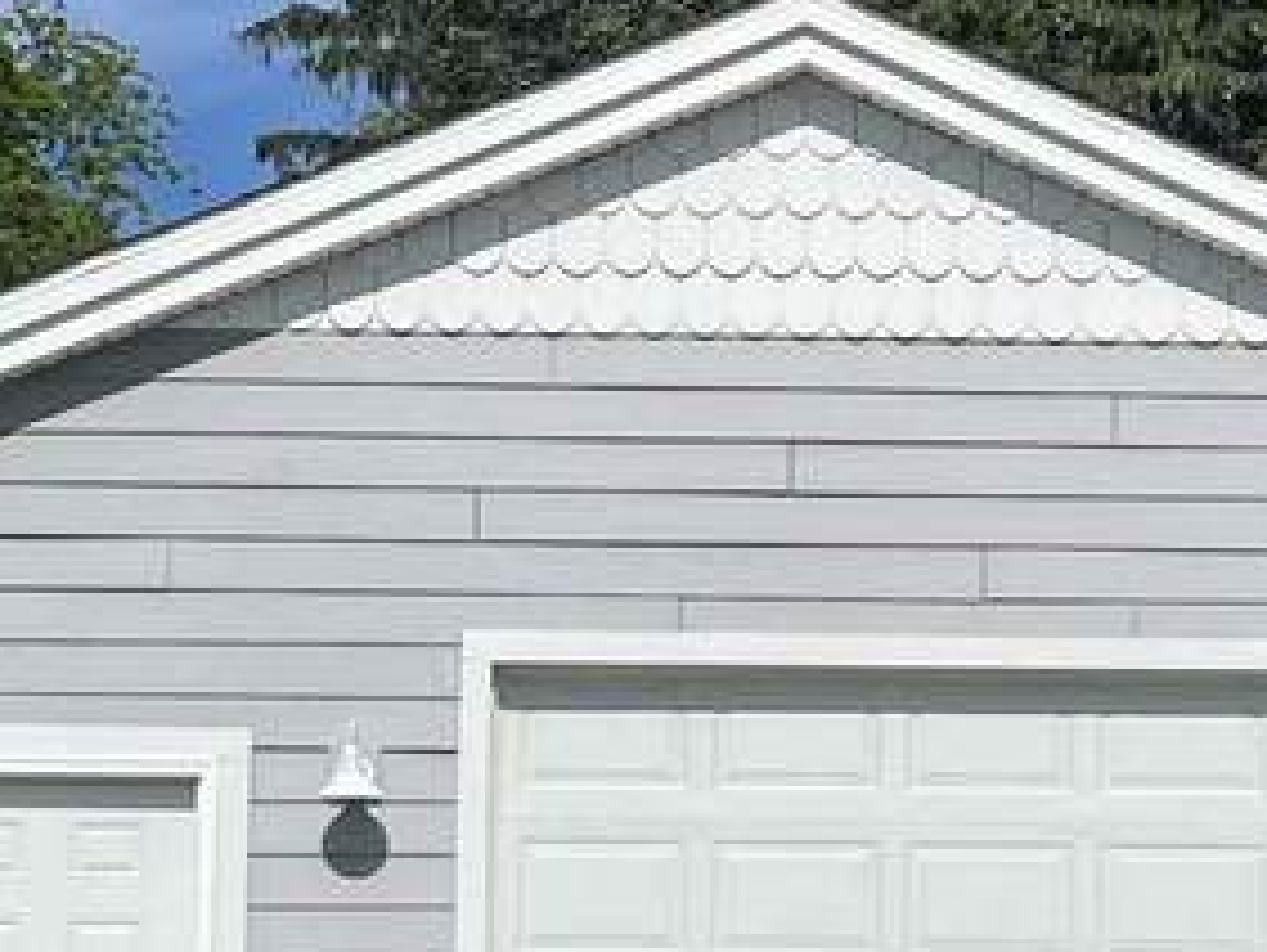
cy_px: 647
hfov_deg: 16.7
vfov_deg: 12.6
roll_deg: -0.9
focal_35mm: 118
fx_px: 4323
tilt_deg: +6.6
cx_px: 786
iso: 50
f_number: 1.5
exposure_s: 1/10309
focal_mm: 5.7
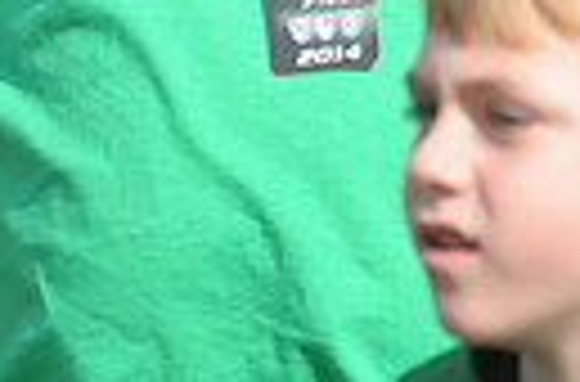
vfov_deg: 0.9
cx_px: 427
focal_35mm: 1488
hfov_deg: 1.4
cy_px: -249
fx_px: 23886
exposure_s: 1/8000
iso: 1600
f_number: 4
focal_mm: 220
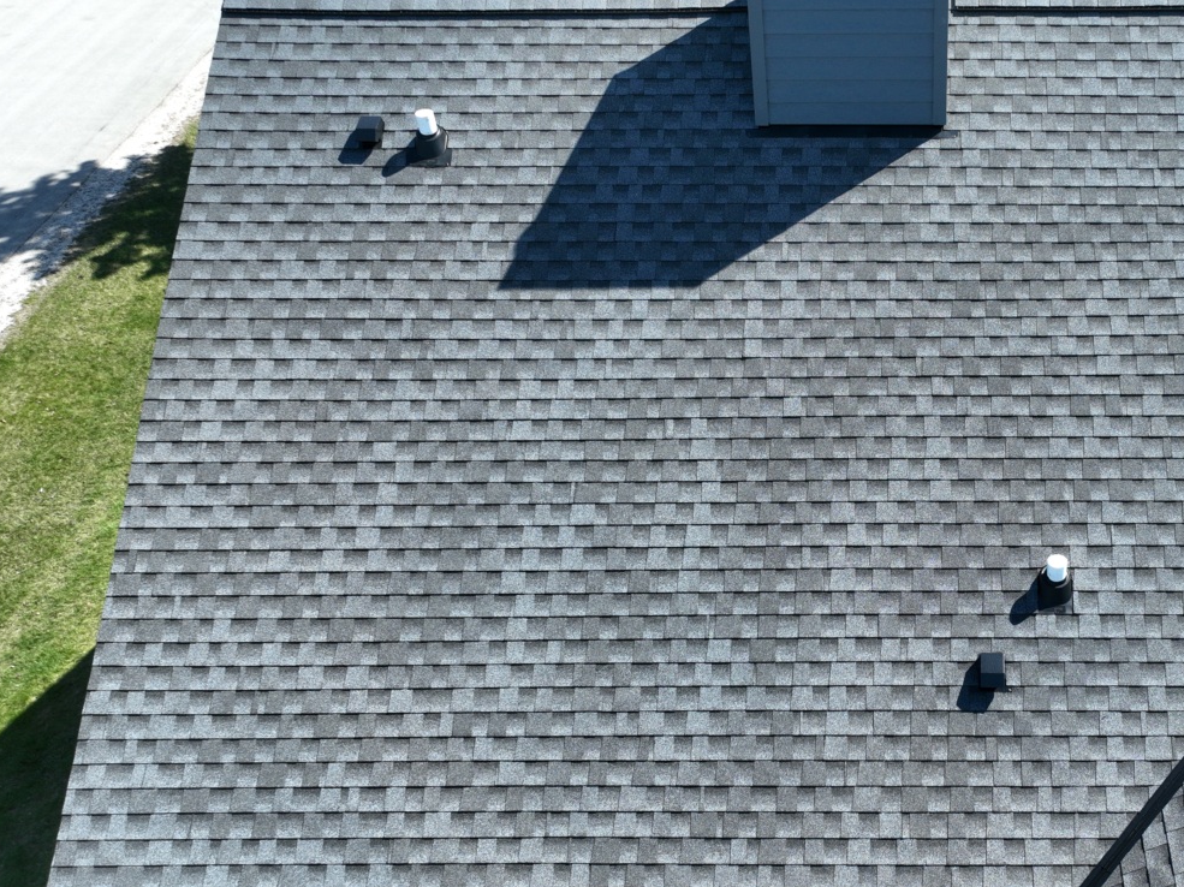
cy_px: 529
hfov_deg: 46.0
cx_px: 900
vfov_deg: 36.7
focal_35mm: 39
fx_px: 1333
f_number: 2.8
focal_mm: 12.29
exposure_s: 1/800
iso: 100
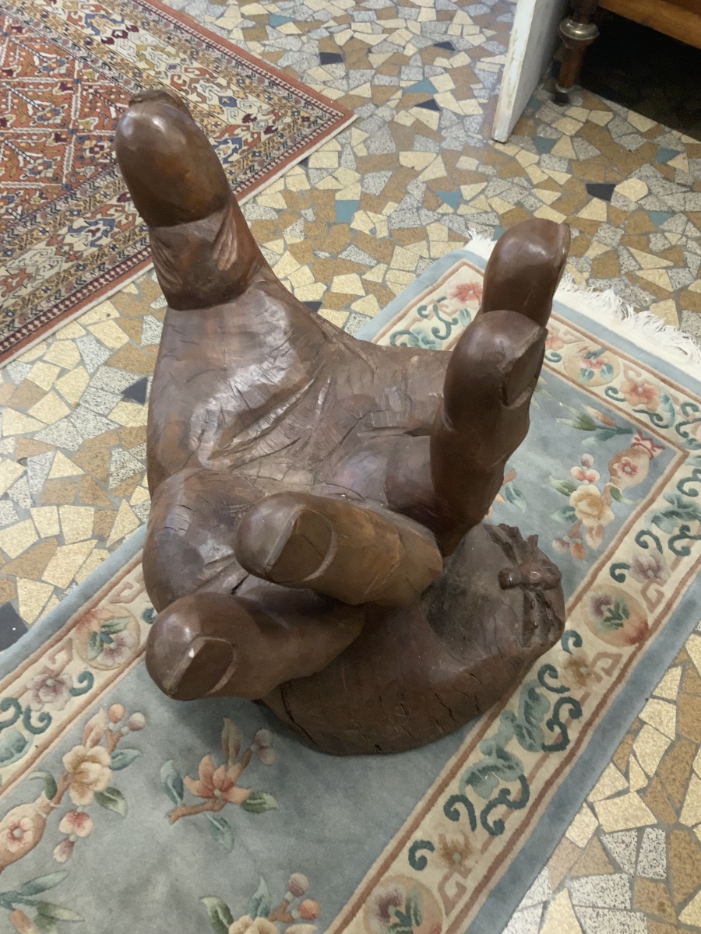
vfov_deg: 61.7
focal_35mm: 29
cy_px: 467
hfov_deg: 48.2
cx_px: 350
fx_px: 783
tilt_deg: -58.6
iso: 160
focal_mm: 3
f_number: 1.8
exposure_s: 1/50
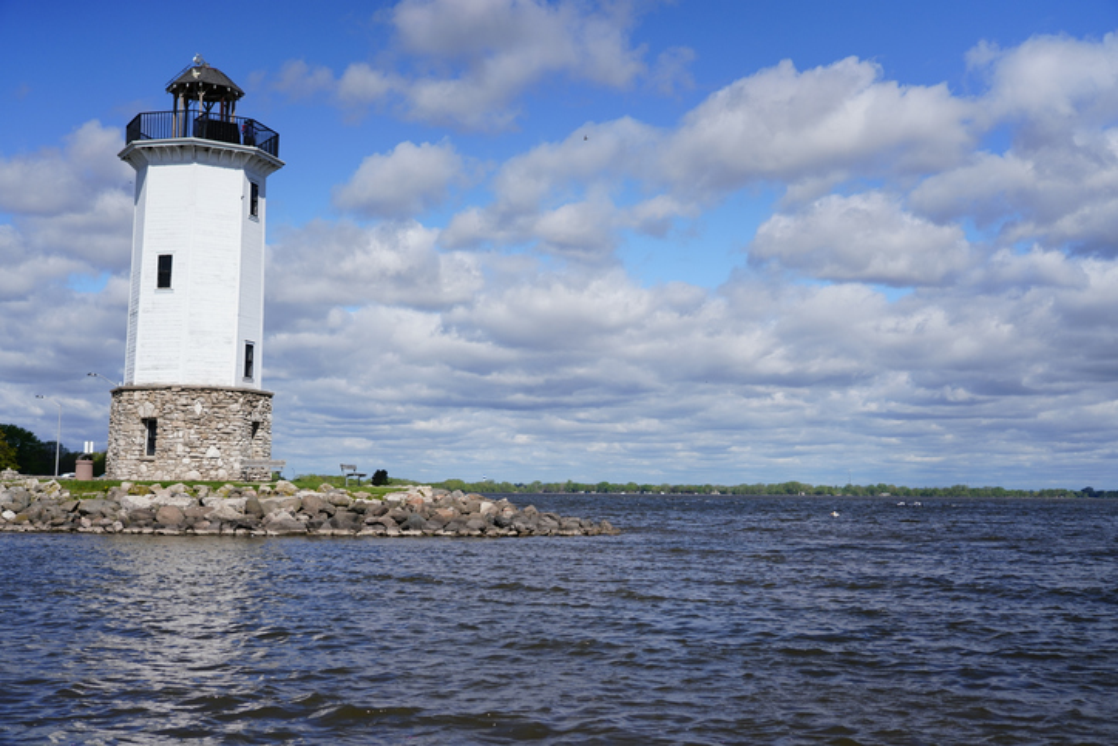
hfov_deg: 46.4
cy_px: 373
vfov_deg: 31.9
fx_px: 1305
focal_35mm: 42
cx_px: 559
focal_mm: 42
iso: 400
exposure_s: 1/8000
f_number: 4
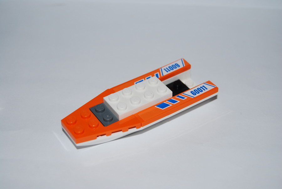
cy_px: 94
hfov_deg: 28.0
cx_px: 141
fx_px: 565
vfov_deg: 19.0
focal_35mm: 72
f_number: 5.6
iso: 200
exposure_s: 1/60
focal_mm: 48
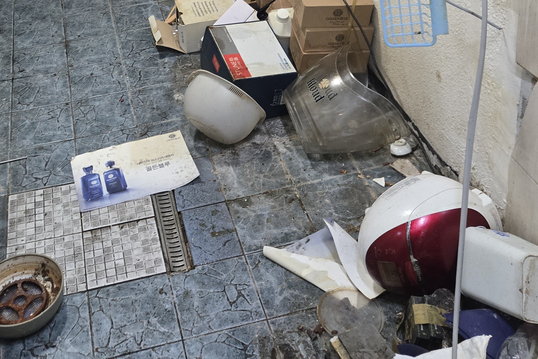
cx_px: 205
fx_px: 747
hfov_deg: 39.4
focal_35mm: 50
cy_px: -59
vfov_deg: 24.7
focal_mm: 5.4
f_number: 1.8
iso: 800
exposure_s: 1/120
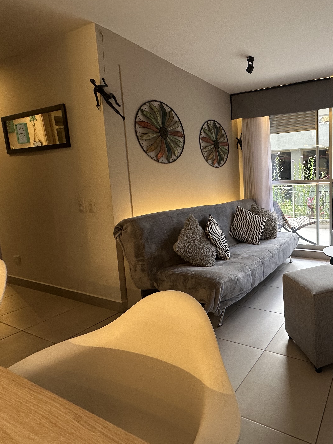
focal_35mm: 20
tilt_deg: -5.5
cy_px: 209
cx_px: 280
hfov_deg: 59.2
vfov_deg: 81.7
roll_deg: +1.0
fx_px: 256
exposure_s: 1/120
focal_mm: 2.22
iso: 100
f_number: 2.2
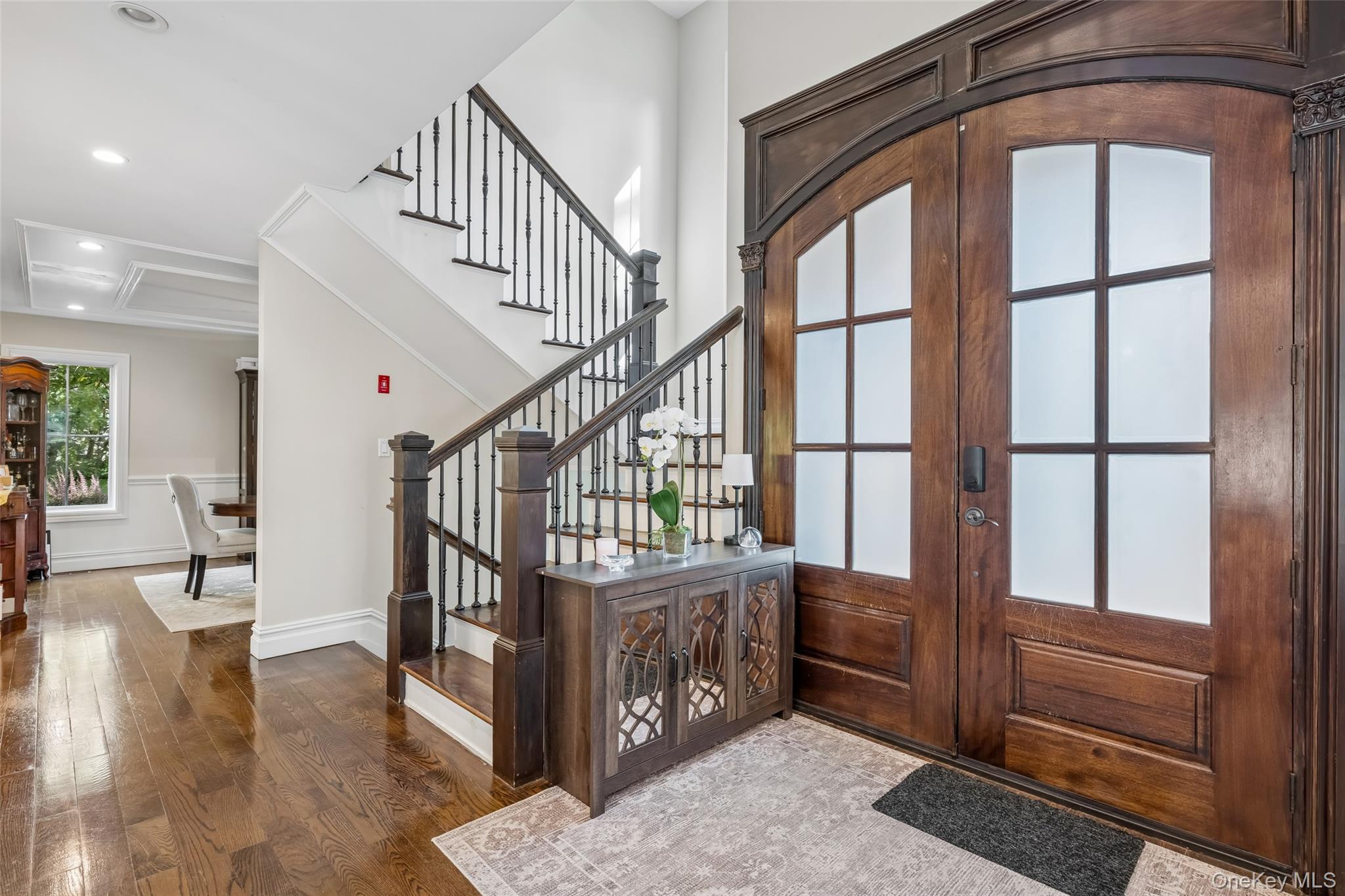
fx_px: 635
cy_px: 448
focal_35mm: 17
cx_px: 672
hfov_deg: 93.3
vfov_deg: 70.4
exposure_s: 1/6
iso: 250
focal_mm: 17
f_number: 9
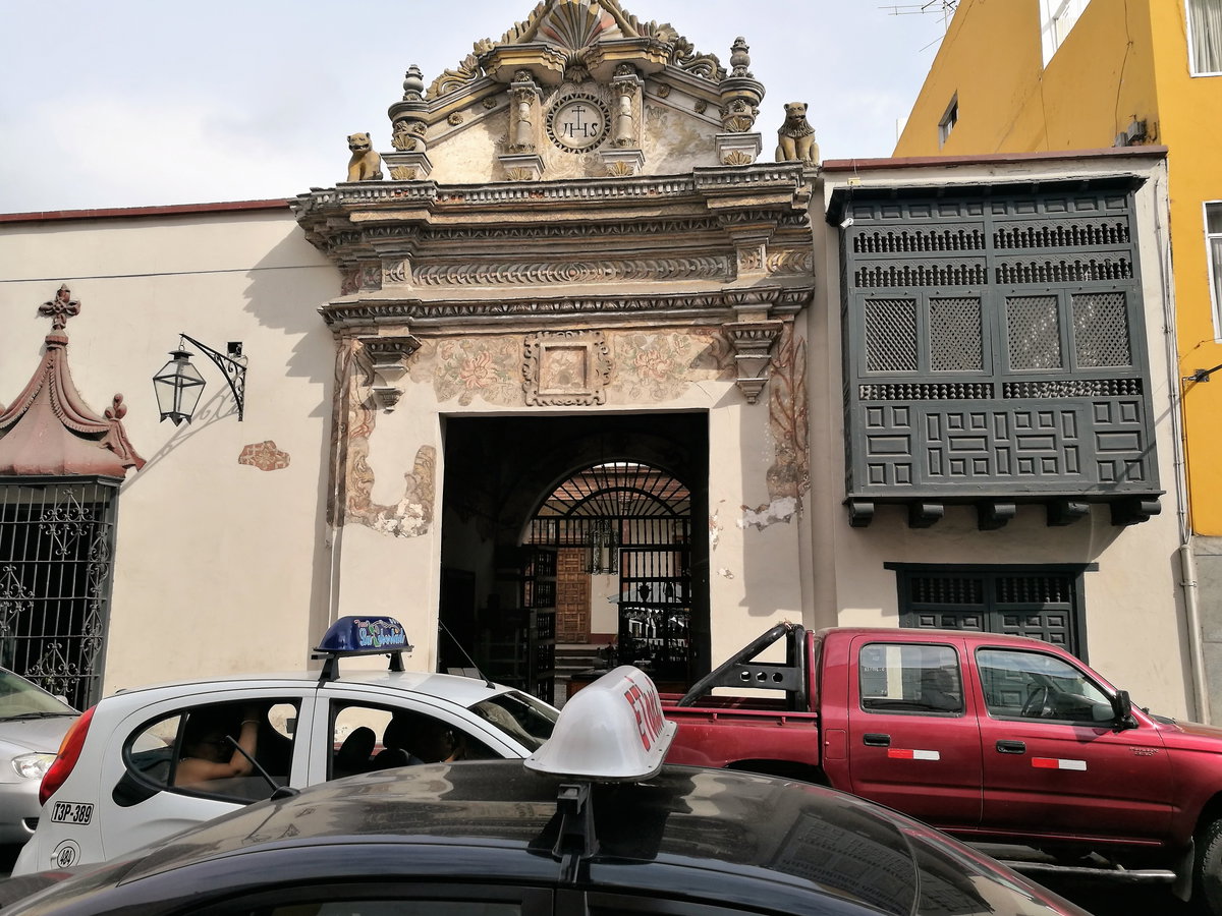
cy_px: 458
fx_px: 953
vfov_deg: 51.4
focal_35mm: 27
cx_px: 611
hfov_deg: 65.3
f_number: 2.2
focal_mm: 4.5
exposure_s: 1/1167
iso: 50
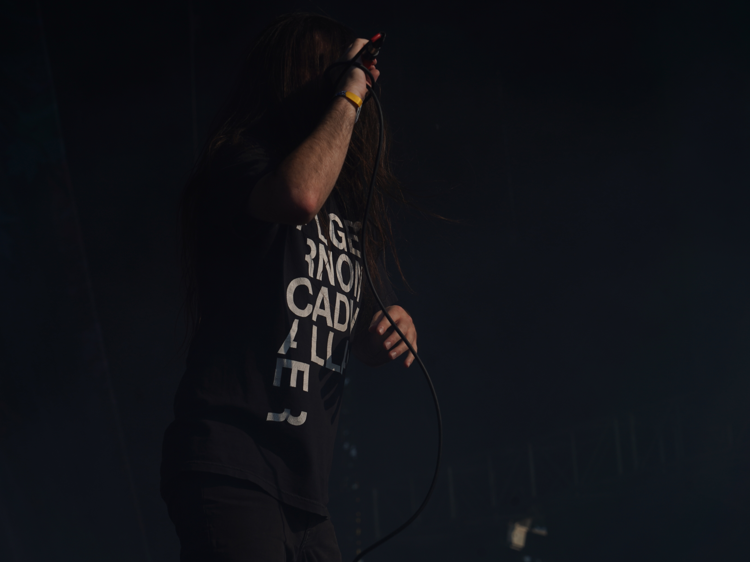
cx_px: 327
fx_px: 2470
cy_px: 282
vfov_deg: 13.0
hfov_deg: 17.3
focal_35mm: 114
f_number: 8
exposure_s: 1/1000
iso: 100
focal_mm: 105
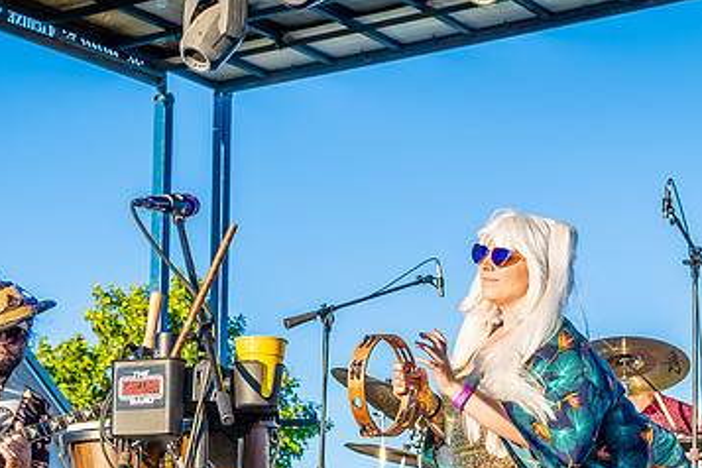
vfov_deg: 14.7
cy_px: 346
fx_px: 1813
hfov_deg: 21.9
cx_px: 277
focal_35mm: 93
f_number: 5.6
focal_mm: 33
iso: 100
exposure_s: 1/250
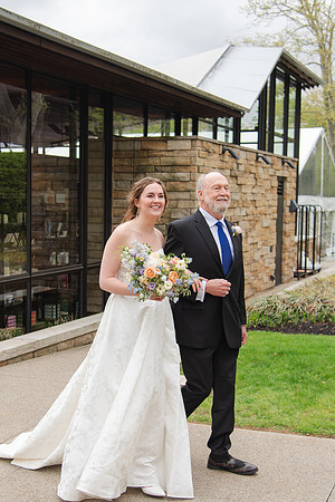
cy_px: 252
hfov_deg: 23.3
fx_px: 810
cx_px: 128
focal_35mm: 58
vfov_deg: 34.5
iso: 100
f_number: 4
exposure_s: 1/400
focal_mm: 38
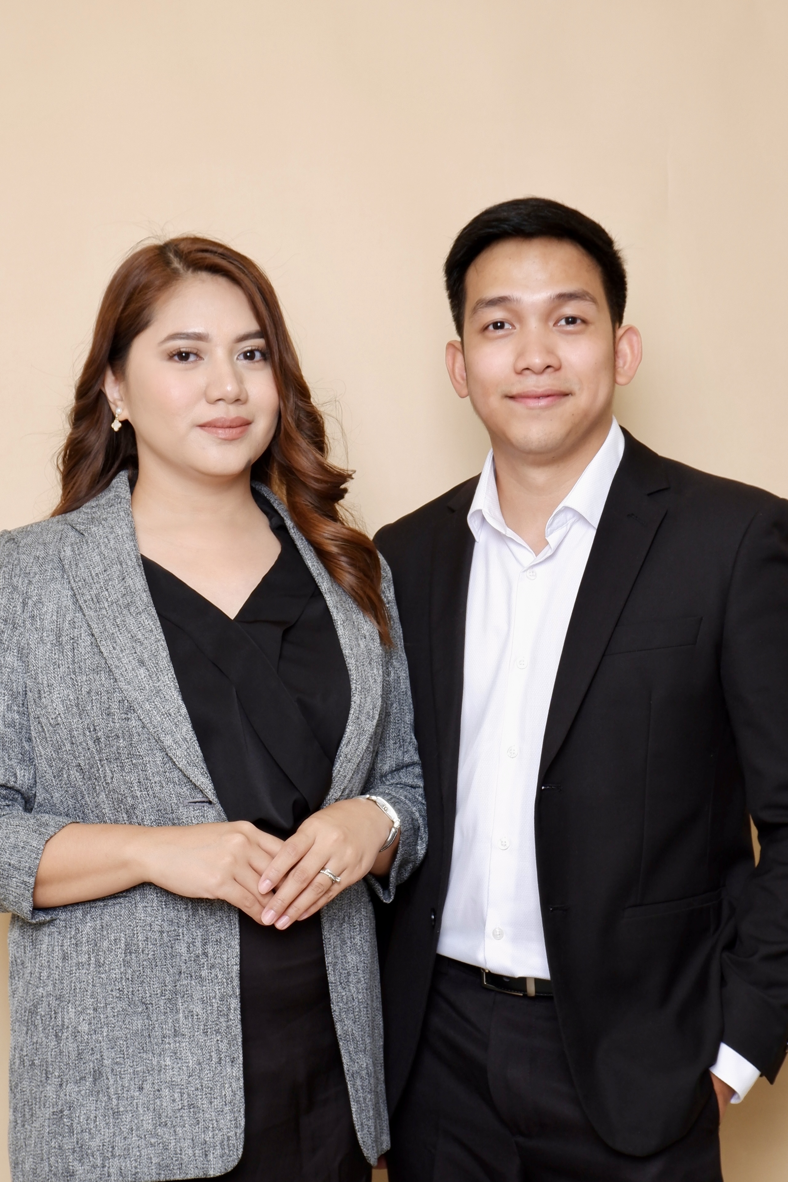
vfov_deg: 49.6
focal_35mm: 39
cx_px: 394
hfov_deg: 34.2
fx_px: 1280
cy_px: 591
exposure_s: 1/40
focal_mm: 26.4
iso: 250
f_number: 8
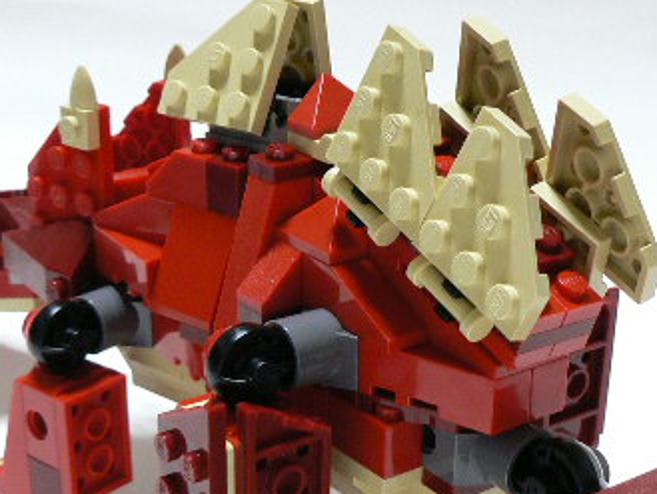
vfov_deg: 20.9
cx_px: 359
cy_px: 360
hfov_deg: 27.8
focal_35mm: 70
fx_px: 1329
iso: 200
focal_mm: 6
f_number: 2.8
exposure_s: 1/13
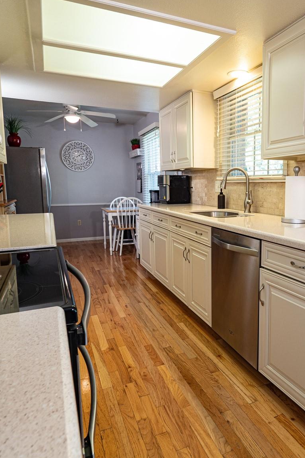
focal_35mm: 26
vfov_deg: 69.4
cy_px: 223
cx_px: 216
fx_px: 330
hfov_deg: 48.2
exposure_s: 1/15
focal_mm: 9
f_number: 4.5
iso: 200
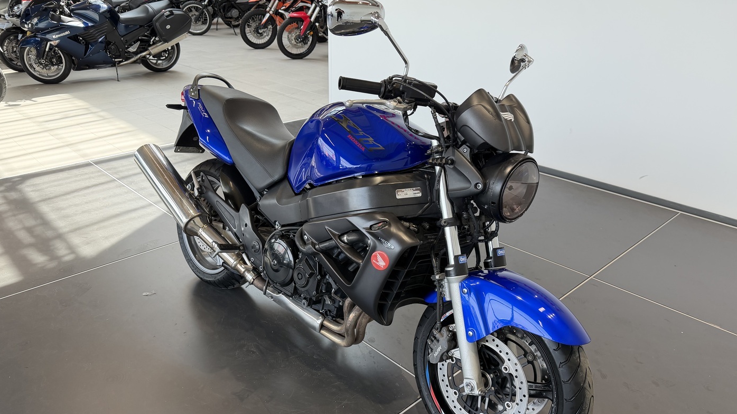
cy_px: 248
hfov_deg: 69.9
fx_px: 528
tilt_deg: -28.4
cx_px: 360
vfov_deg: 42.7
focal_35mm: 27
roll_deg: -0.2
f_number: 1.78
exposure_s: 1/224
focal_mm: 6.76
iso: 160
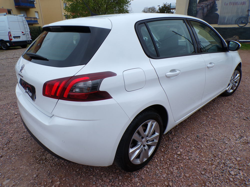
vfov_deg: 56.8
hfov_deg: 71.6
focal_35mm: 24
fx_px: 173
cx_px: 125
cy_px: 94
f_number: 5.8
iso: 100
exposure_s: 1/100
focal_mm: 4.3
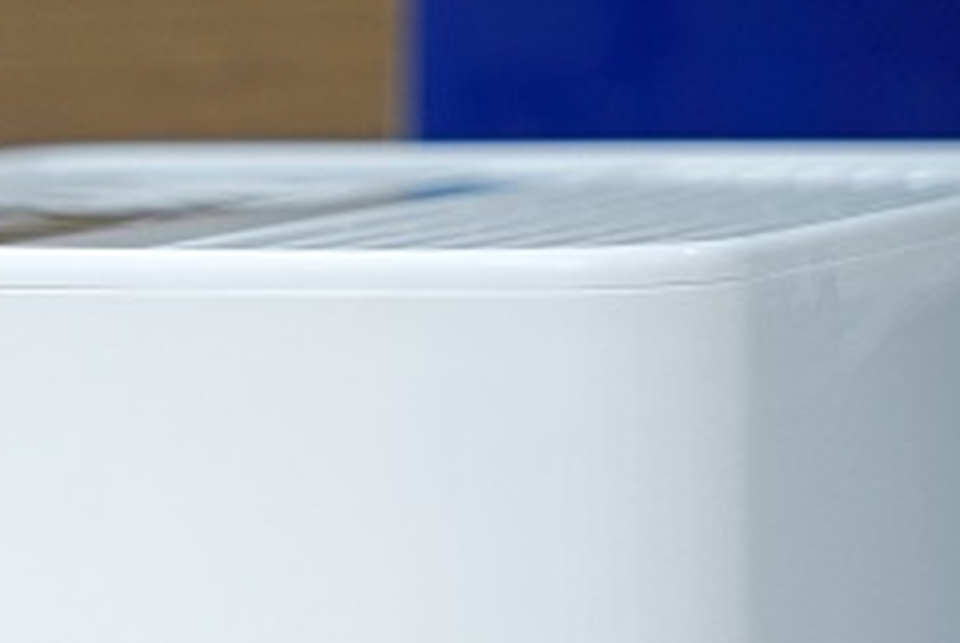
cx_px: -76
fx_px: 5019
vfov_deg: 7.3
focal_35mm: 188
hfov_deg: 10.8
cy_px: 731
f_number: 2.8
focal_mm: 50
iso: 800
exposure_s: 1/100
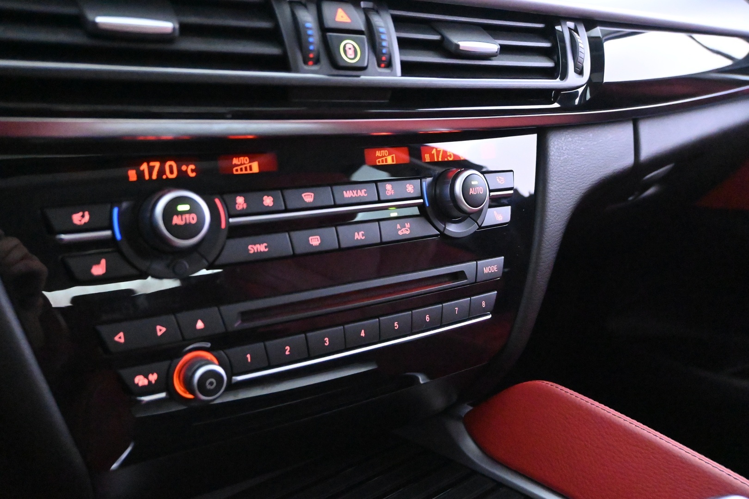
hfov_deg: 57.2
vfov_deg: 40.0
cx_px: 374
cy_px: 250
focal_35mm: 33
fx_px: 687
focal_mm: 22
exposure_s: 1/40
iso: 18000
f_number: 4
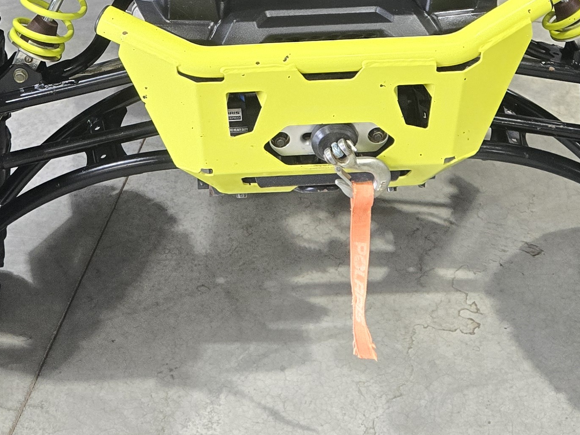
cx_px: 251
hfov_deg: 28.9
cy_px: -130
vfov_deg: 20.1
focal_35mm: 67
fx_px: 1123
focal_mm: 5.4
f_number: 1.8
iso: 250
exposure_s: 1/120
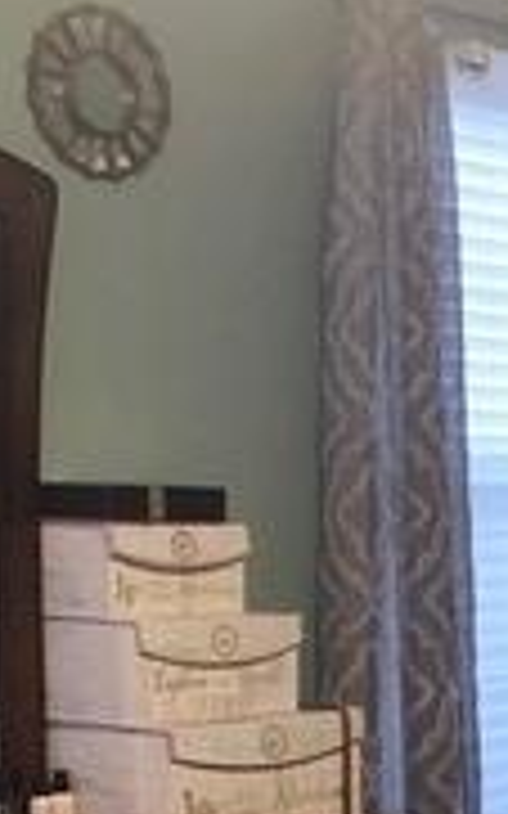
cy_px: 702
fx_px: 2328
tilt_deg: -4.6
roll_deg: +0.2
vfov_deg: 19.5
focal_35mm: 105
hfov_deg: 11.3
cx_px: 998
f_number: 1.8
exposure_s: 1/15
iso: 50
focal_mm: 4
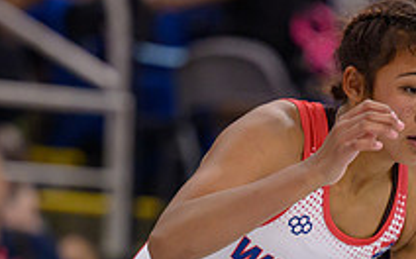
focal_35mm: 562
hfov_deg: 3.7
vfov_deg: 2.3
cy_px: 460
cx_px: 297
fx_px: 6365
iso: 1800
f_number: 2.8
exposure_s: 1/800
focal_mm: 145
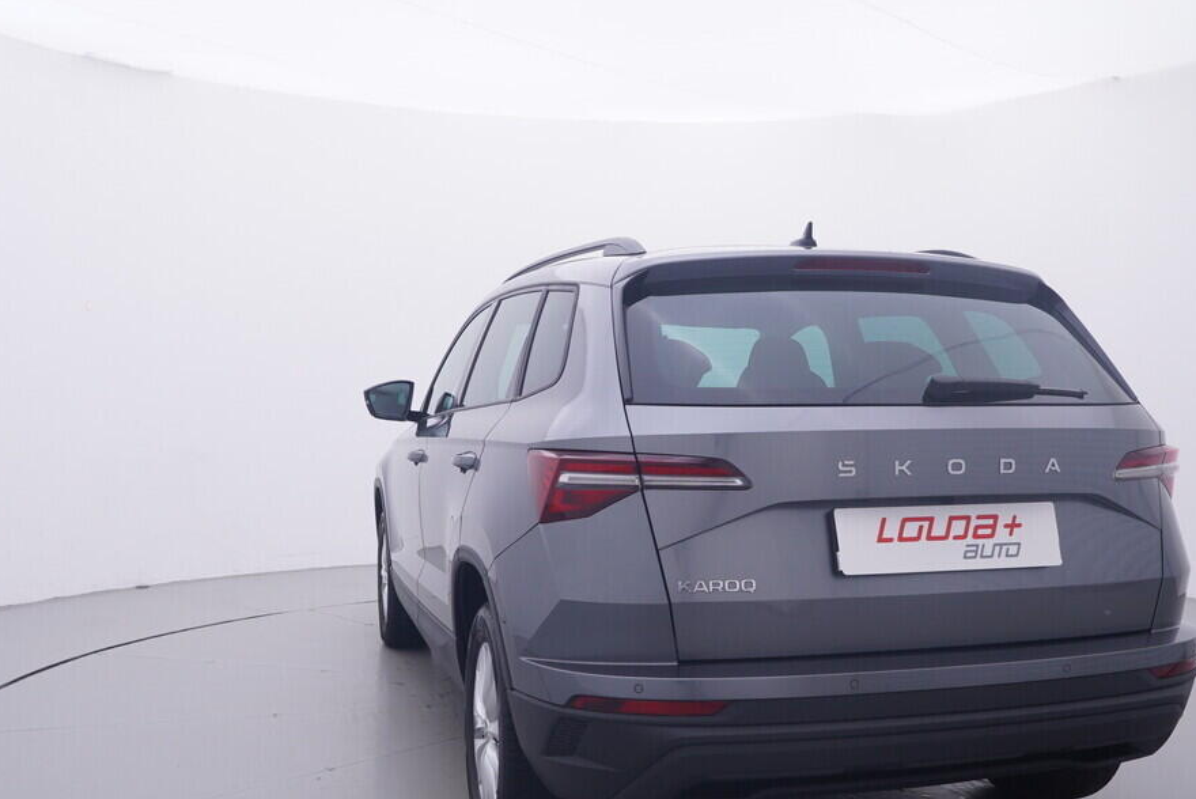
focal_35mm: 37
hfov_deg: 52.0
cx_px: 636
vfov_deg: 36.1
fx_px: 1224
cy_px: 454
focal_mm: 15
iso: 200
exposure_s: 1/80
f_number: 5
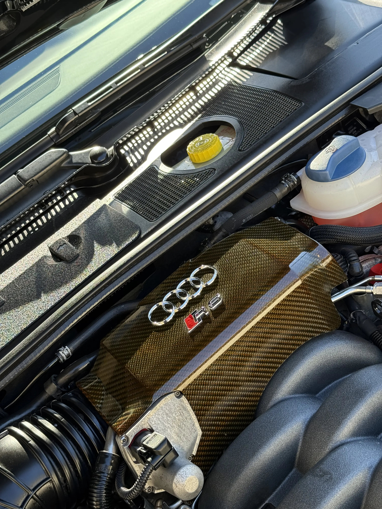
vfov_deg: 39.7
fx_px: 706
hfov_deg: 30.3
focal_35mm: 48
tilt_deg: -36.2
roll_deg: +26.2
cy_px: 254
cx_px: 191
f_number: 1.78
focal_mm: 6.76
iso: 100
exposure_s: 1/251
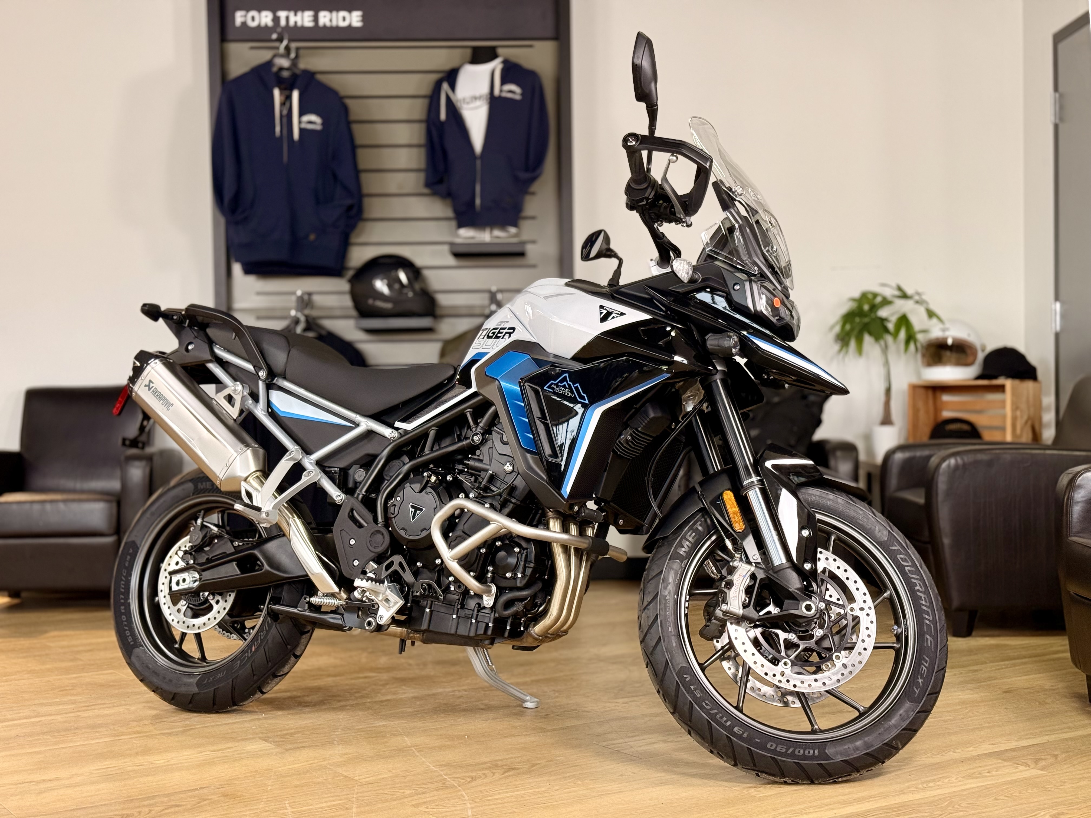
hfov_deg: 39.7
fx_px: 1513
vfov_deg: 30.3
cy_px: 409
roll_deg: +0.5
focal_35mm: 48
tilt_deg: -0.6
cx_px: 546
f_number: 1.78
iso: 100
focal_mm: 6.76
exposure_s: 1/60
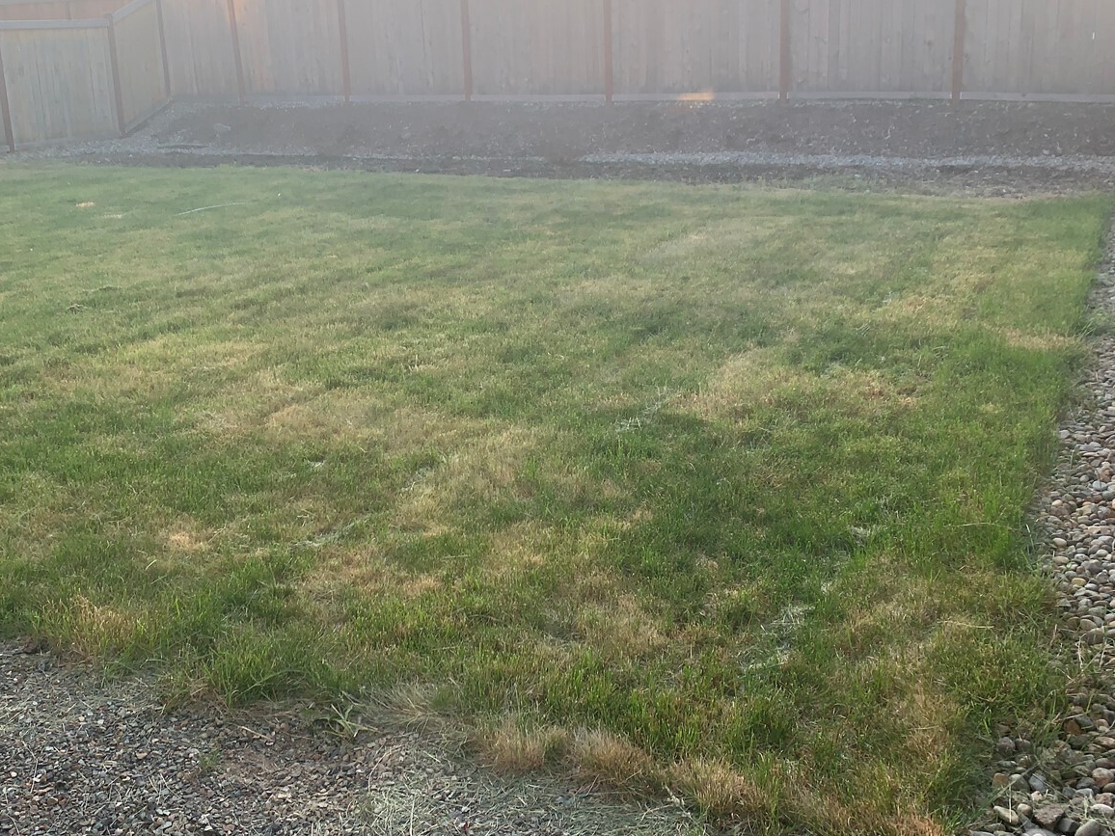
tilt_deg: -14.6
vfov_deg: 39.4
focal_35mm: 36
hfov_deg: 51.2
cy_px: 315
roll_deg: +2.7
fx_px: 1160
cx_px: 491
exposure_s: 1/252
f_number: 1.8
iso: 25
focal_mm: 4.25
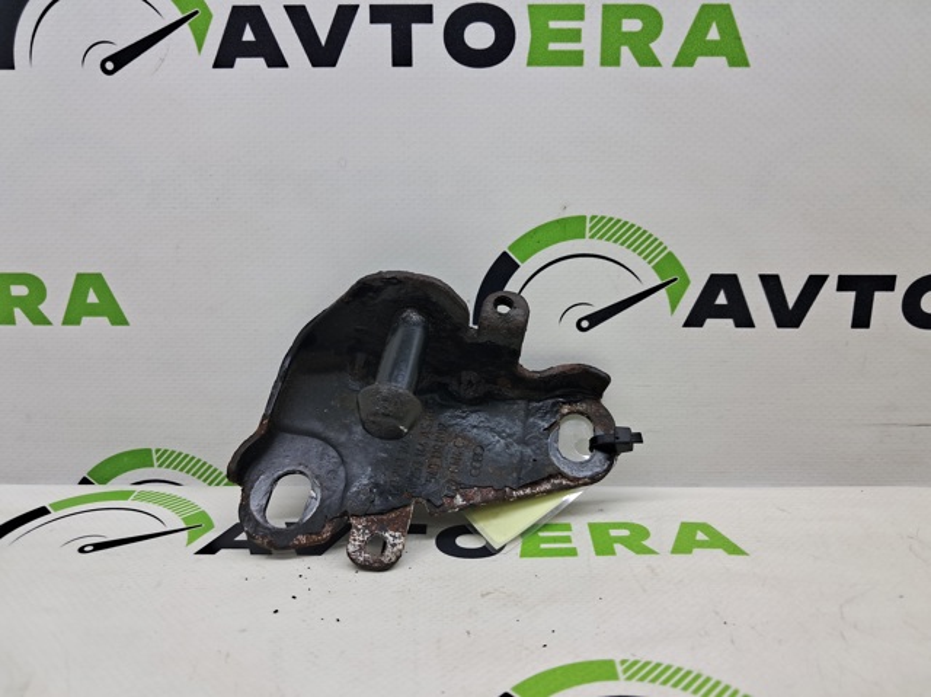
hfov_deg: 65.4
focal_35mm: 27
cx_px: 466
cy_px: 348
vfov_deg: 51.3
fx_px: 726
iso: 50
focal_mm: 4
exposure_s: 1/100
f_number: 1.8
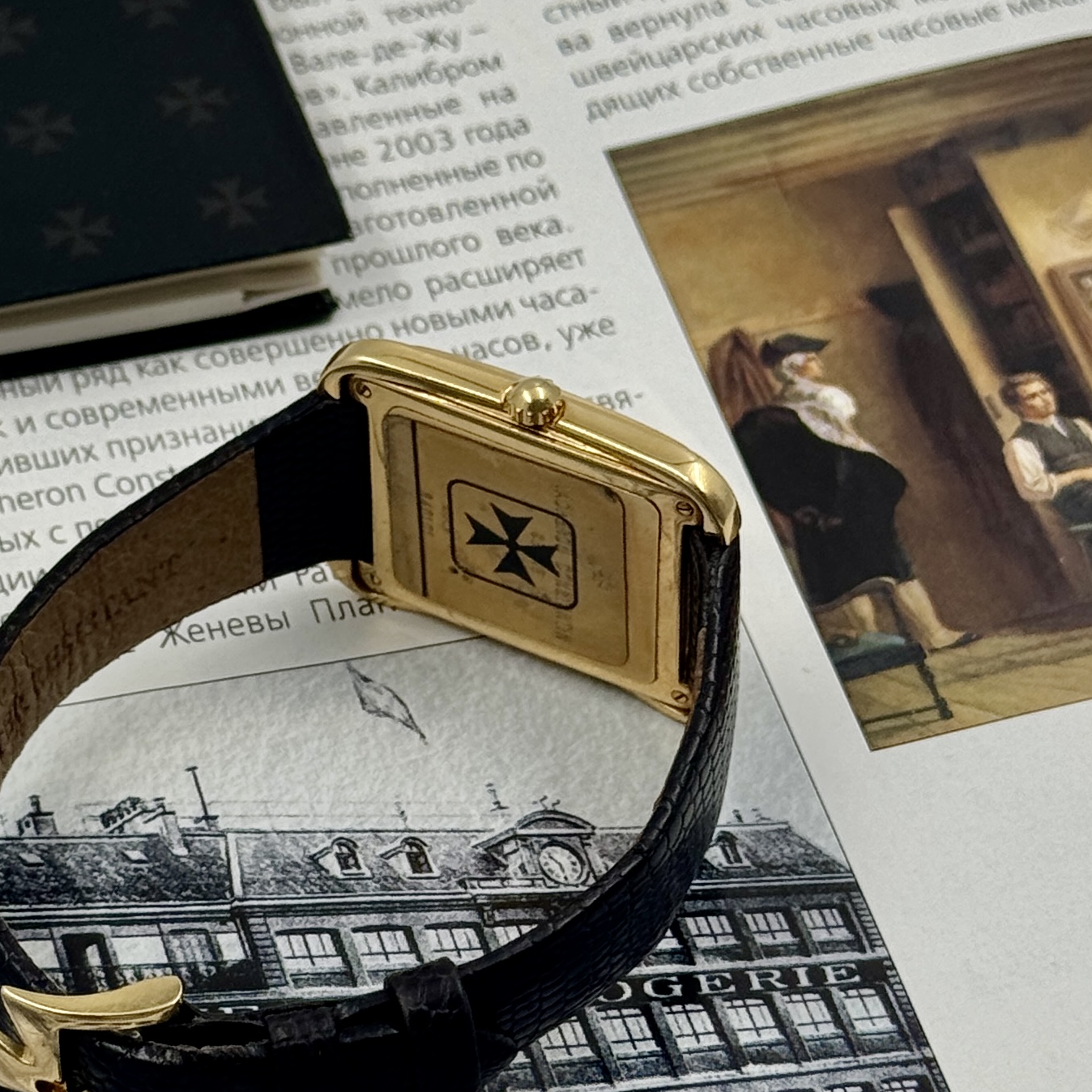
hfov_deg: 21.9
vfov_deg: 21.9
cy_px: 615
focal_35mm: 79
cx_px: 431
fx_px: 2820
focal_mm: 6.76
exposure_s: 1/544
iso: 64
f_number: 1.78
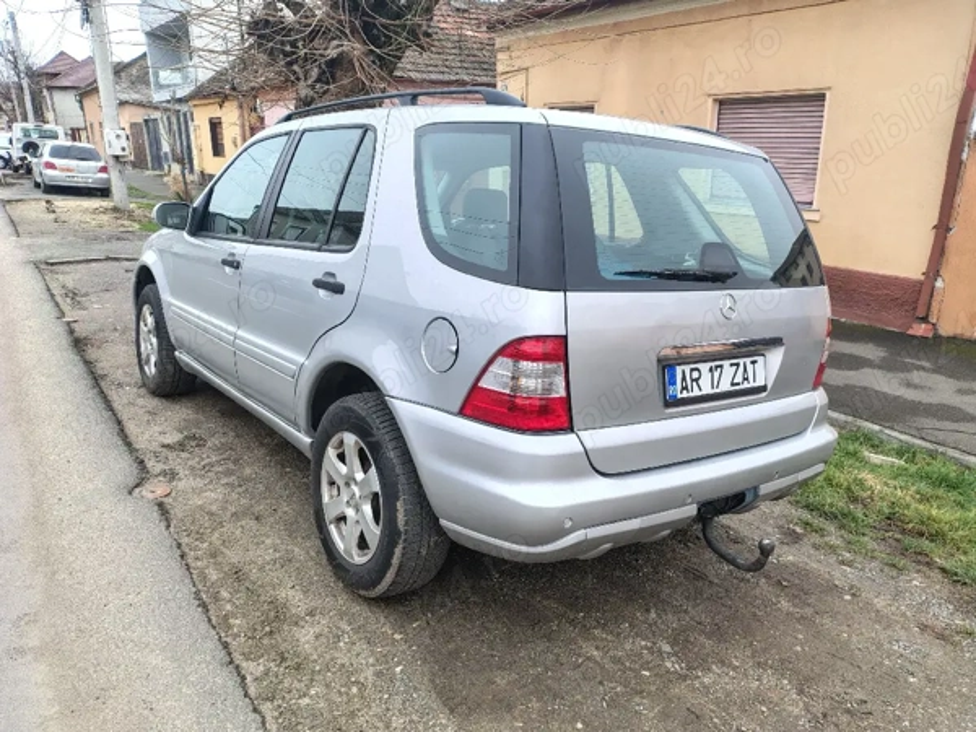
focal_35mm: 25
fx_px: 705
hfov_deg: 69.4
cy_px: 366
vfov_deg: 54.9
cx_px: 488
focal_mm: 4.71
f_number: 1.7
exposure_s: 1/100
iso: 183
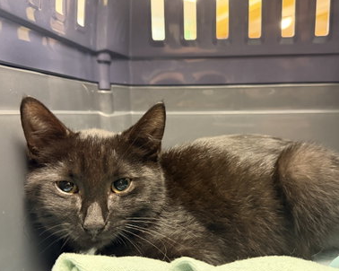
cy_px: 156
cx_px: 191
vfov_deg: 46.9
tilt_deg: -7.5
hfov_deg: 57.0
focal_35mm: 31
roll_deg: +0.6
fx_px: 311
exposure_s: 1/40
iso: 640
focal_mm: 6.76
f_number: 1.78
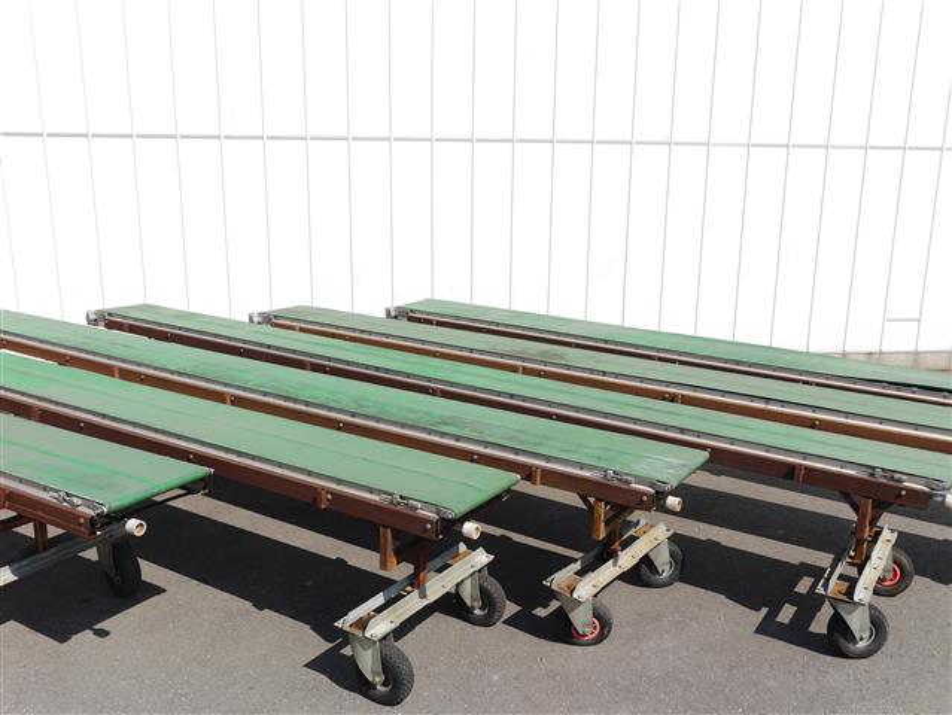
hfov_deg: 59.9
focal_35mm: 30
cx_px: 476
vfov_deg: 46.8
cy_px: 358
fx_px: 826
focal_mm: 15
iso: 160
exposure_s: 1/400
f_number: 8
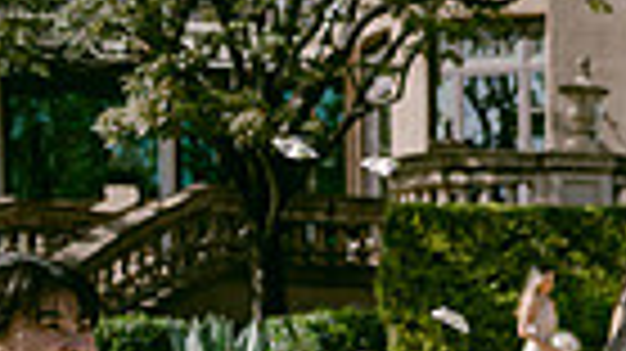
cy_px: 630
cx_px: 1054
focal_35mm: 122
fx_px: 2024
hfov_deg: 15.6
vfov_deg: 9.4
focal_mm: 28
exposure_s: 1/3200
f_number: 2.8
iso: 100
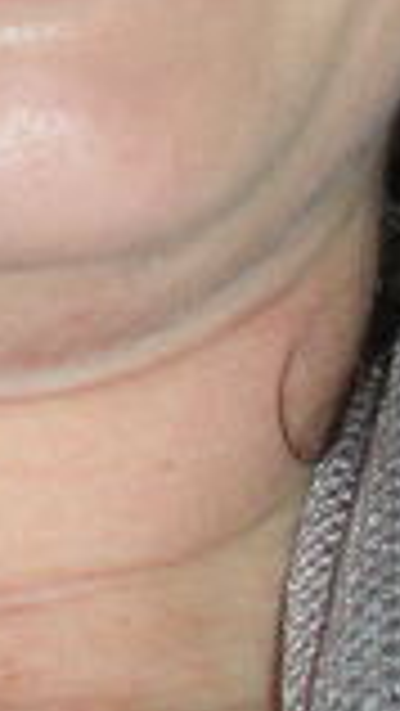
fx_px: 4784
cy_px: -369
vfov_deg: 8.3
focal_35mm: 254
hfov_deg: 4.7
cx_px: -409
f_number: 3.5
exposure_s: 1/60
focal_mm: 6.3
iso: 64
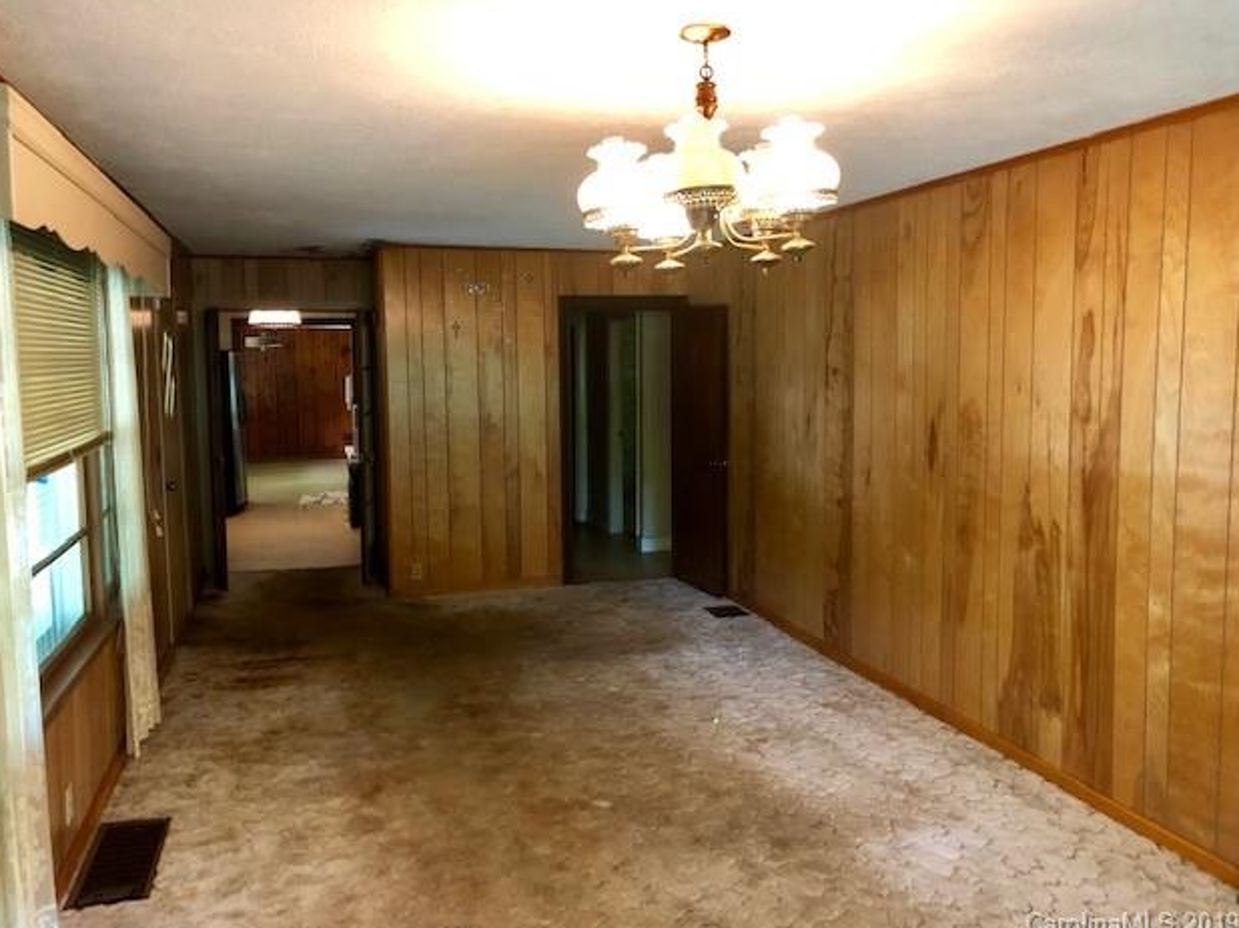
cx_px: 613
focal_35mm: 29
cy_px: 461
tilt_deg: -4.3
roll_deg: +0.4
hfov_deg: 61.7
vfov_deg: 48.2
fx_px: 1038
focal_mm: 3.99
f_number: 1.8
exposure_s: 1/10
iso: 100
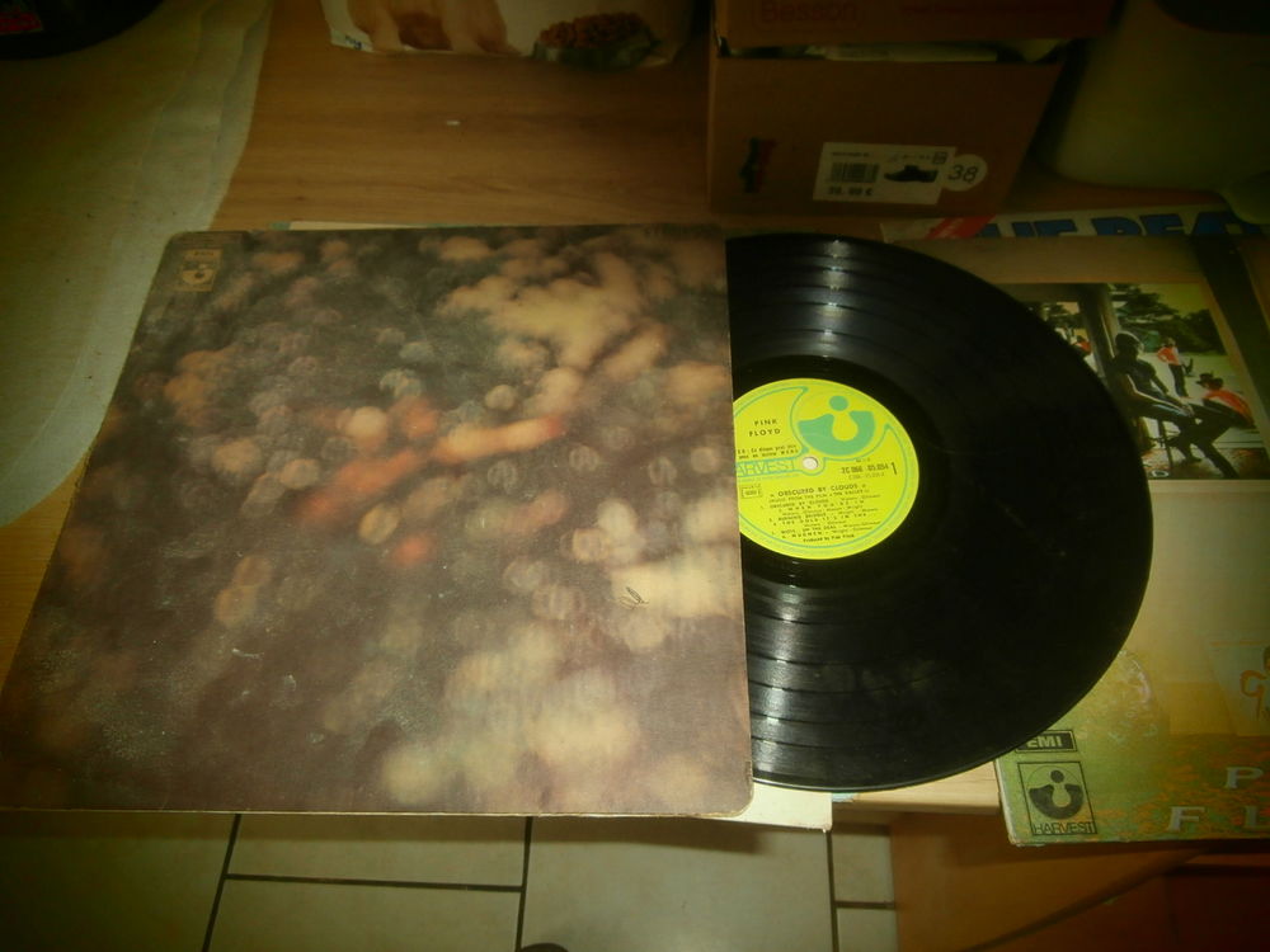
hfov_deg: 71.6
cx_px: 635
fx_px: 881
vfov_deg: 56.8
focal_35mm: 24
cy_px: 476
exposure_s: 1/30
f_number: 3
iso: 200
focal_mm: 4.2
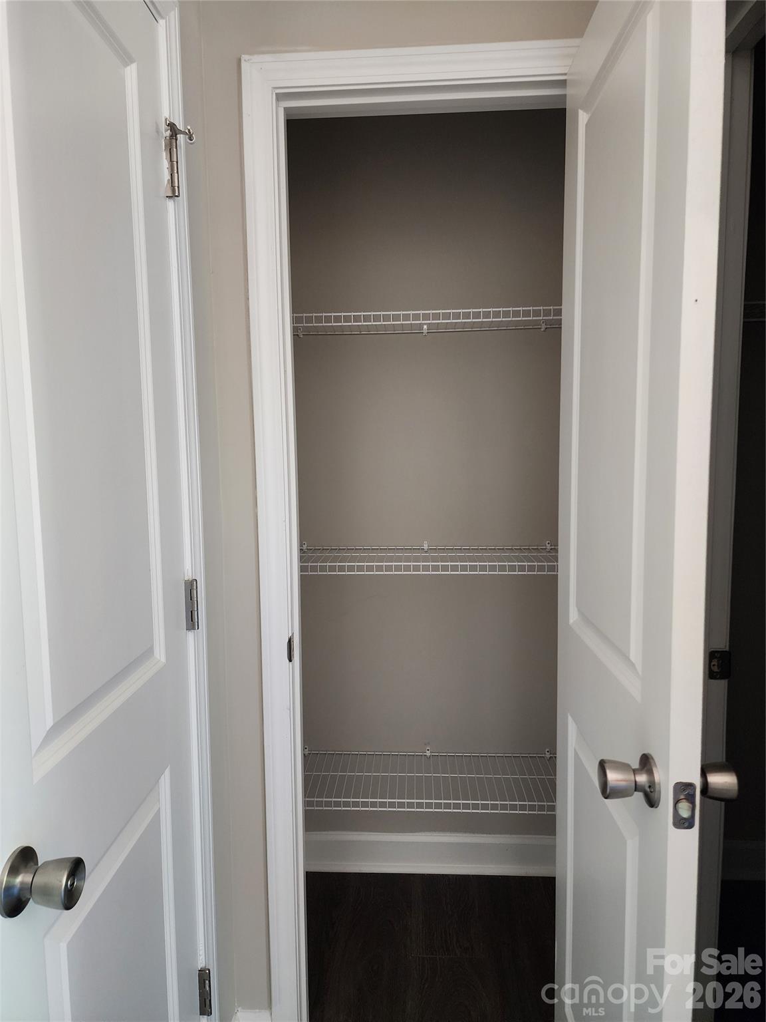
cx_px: 383
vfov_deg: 73.9
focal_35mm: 23
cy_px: 511
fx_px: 679
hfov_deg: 58.9
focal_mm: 6.4
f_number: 1.8
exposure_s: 1/40
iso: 500
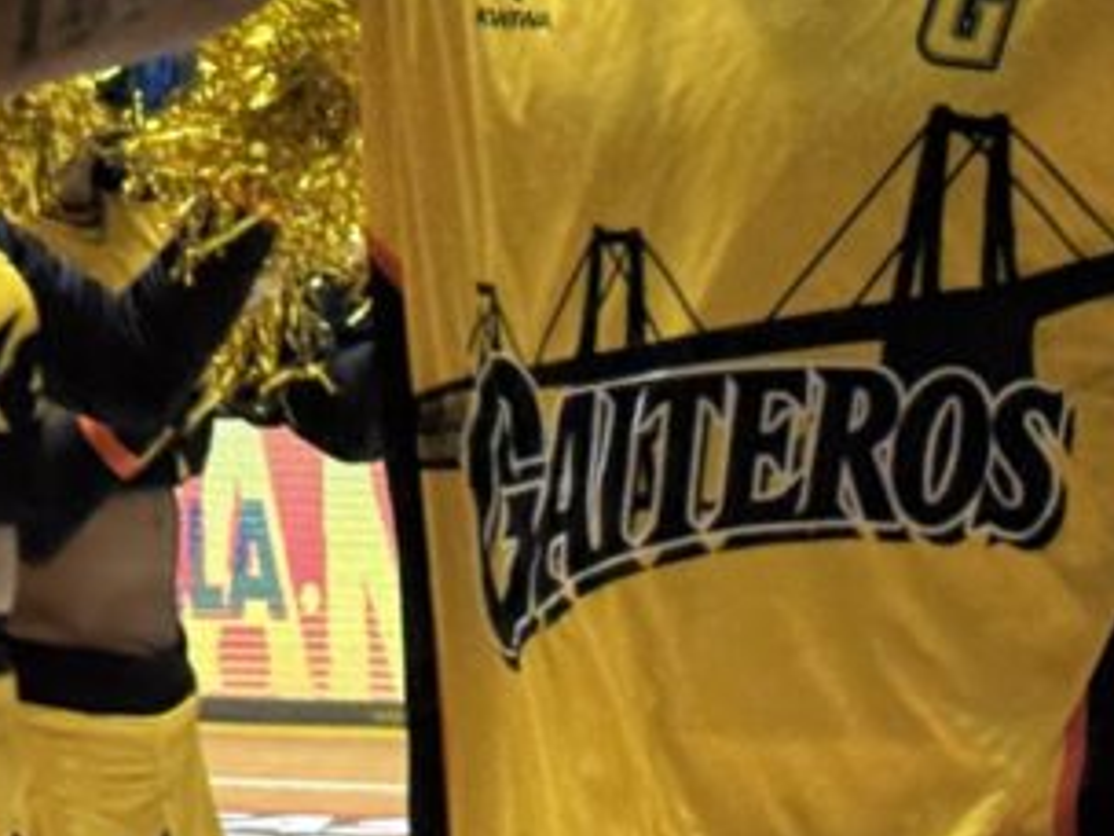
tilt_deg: +2.8
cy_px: -216
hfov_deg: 10.7
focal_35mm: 185
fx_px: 5954
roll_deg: +1.1
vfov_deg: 7.9
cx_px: 451
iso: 200
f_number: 1.78
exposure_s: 1/60
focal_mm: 6.76
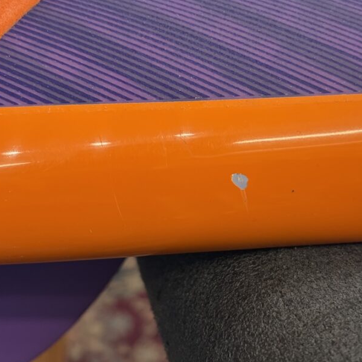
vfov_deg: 36.8
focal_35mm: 46
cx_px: 209
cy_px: 184
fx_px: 544
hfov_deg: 36.7
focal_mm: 5.96
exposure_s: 1/60
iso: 160
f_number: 1.6
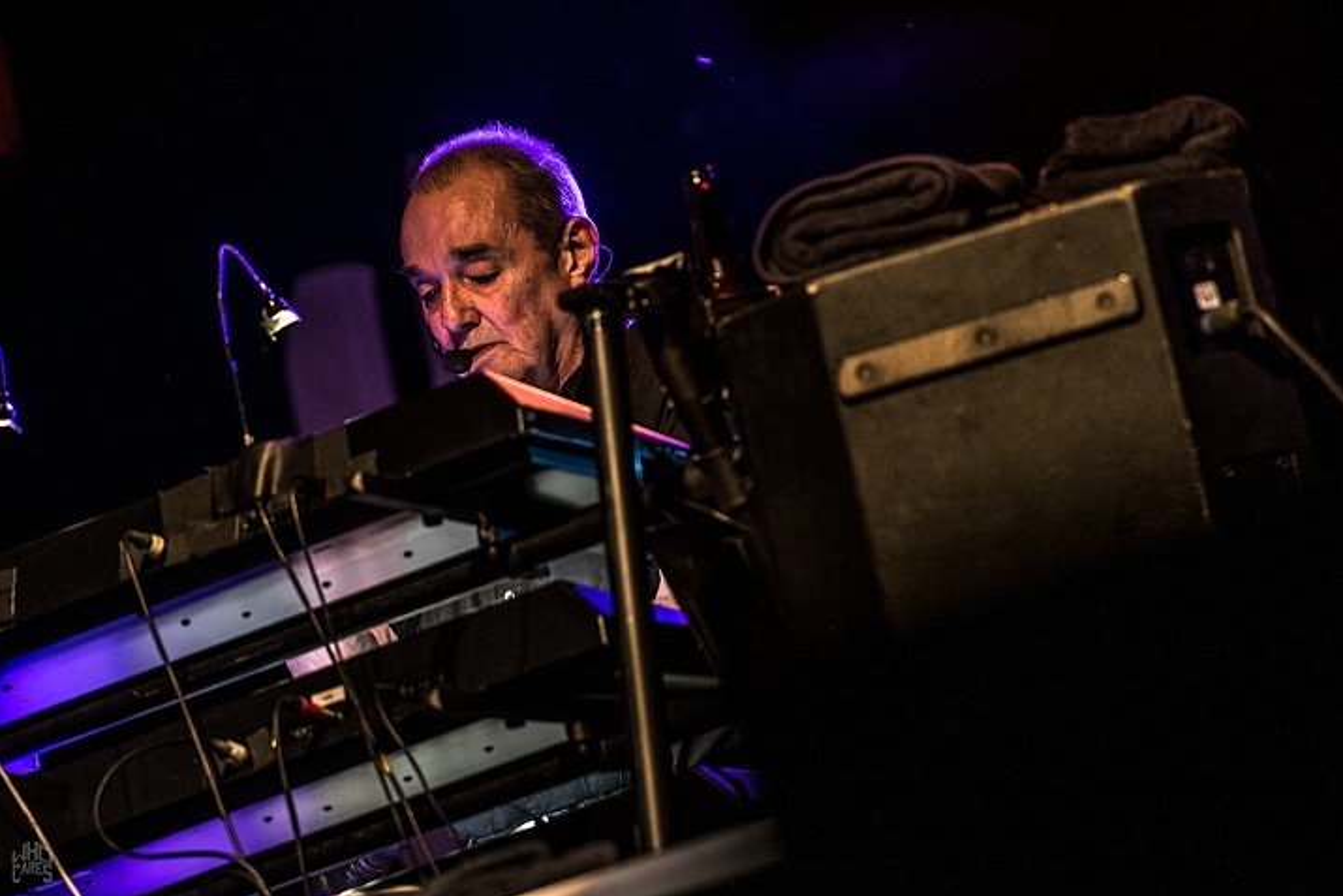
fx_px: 11268
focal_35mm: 302
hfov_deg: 6.8
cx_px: 674
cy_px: 449
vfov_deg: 4.6
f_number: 2.8
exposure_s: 1/100
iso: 1250
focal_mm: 200
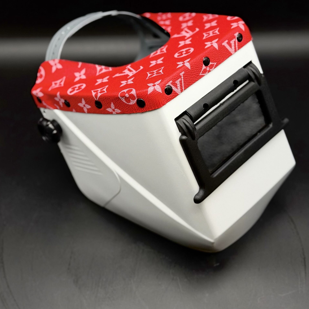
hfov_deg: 30.0
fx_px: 576
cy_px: 117
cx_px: 155
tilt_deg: -47.3
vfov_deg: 29.9
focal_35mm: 57
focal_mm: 6.76
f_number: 1.78
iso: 250
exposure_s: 1/60
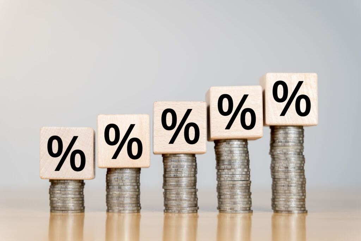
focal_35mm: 75
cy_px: 120
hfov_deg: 27.0
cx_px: 180
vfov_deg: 18.2
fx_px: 752
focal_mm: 75
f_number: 4
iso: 400
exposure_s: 1/250
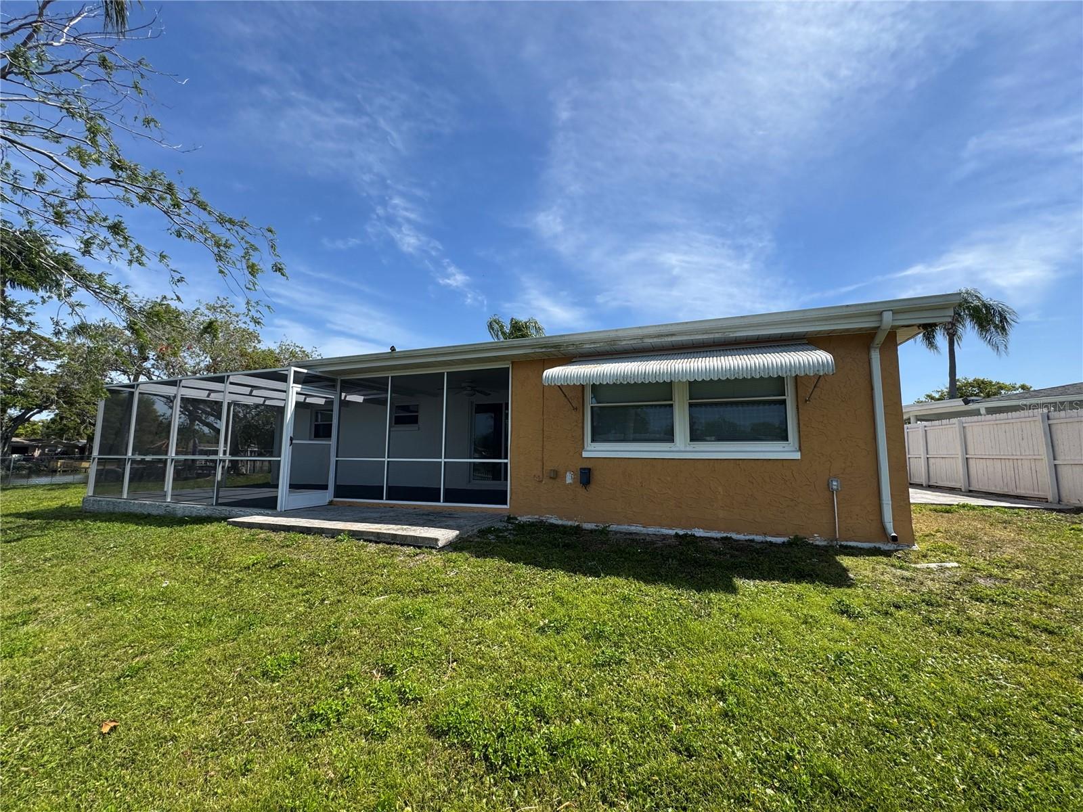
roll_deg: +0.1
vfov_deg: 85.7
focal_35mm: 14
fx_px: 438
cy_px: 406
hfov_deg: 102.1
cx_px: 542
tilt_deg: +6.5
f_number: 2.2
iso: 50
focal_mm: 2.22
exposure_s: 1/1567
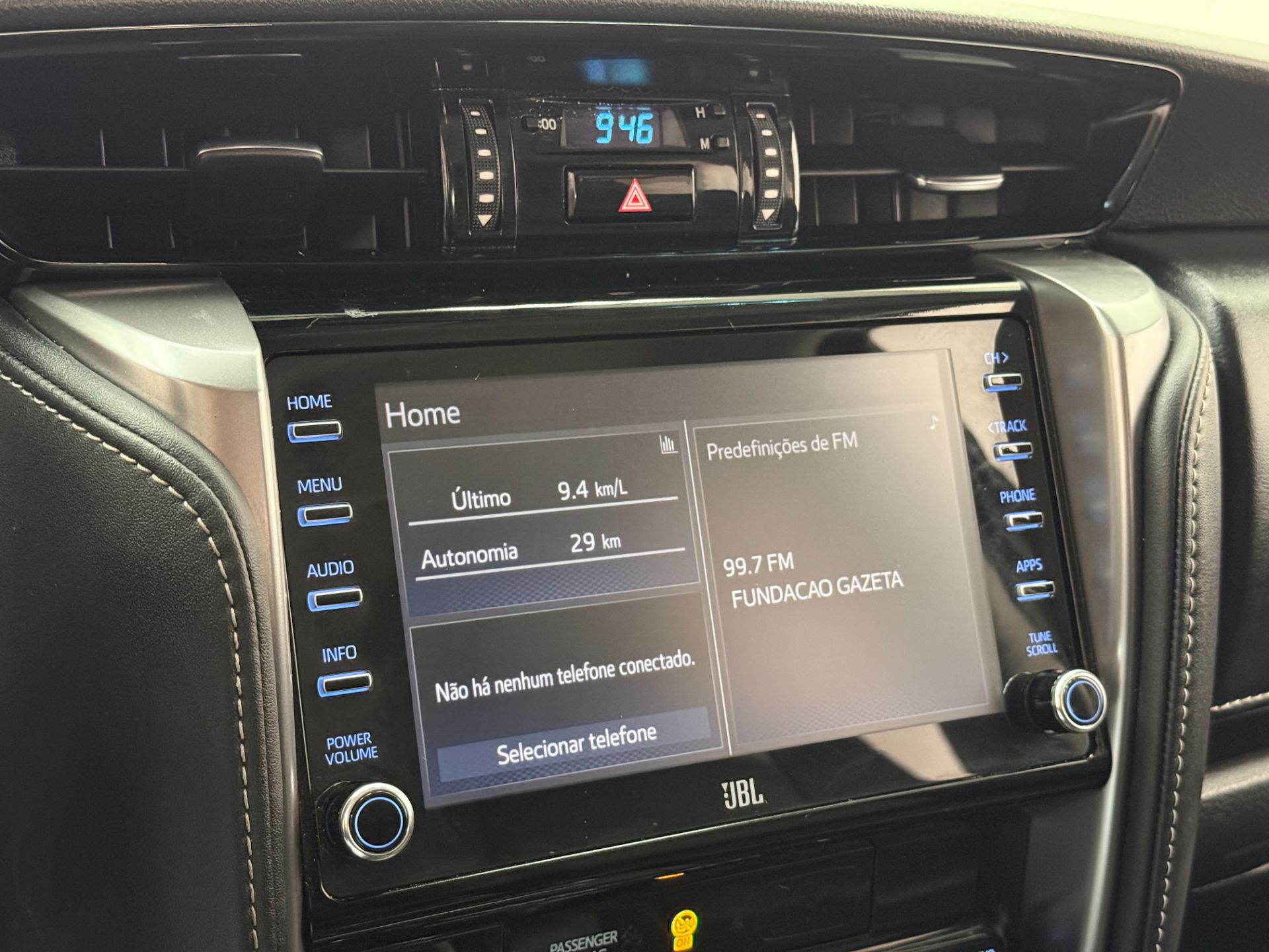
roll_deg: -1.5
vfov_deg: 30.3
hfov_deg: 39.7
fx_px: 1760
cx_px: 634
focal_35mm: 48
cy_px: 476
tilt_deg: -12.0
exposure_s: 1/30
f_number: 1.78
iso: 640
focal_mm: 6.76
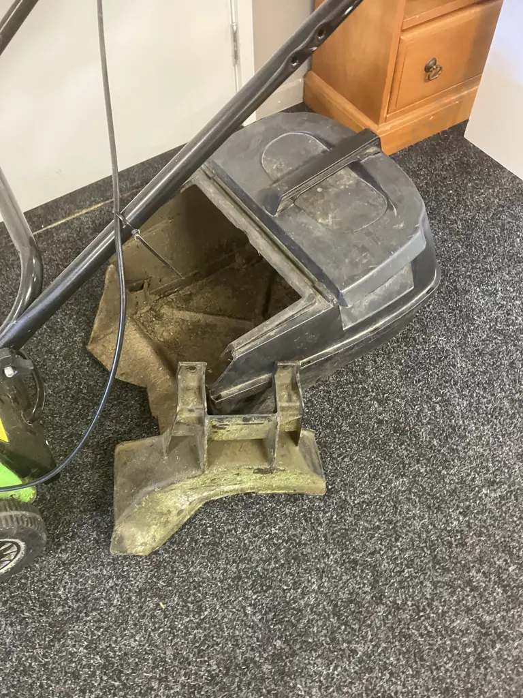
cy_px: 349
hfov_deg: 49.7
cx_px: 262
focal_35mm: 28
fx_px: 564
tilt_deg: -56.8
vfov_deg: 63.4
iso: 400
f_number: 1.8
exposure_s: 1/33
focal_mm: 3.99
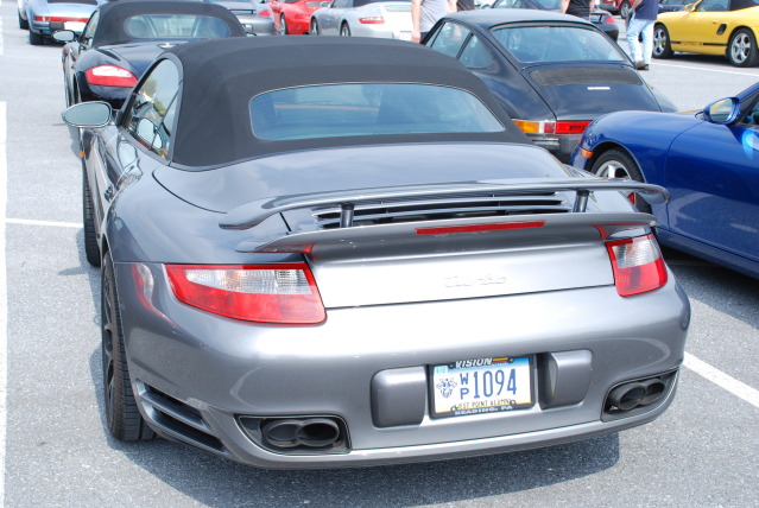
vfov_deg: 28.2
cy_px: 254
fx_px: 1013
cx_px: 380
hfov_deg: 41.1
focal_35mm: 48
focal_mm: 32
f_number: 10
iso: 100
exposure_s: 1/60
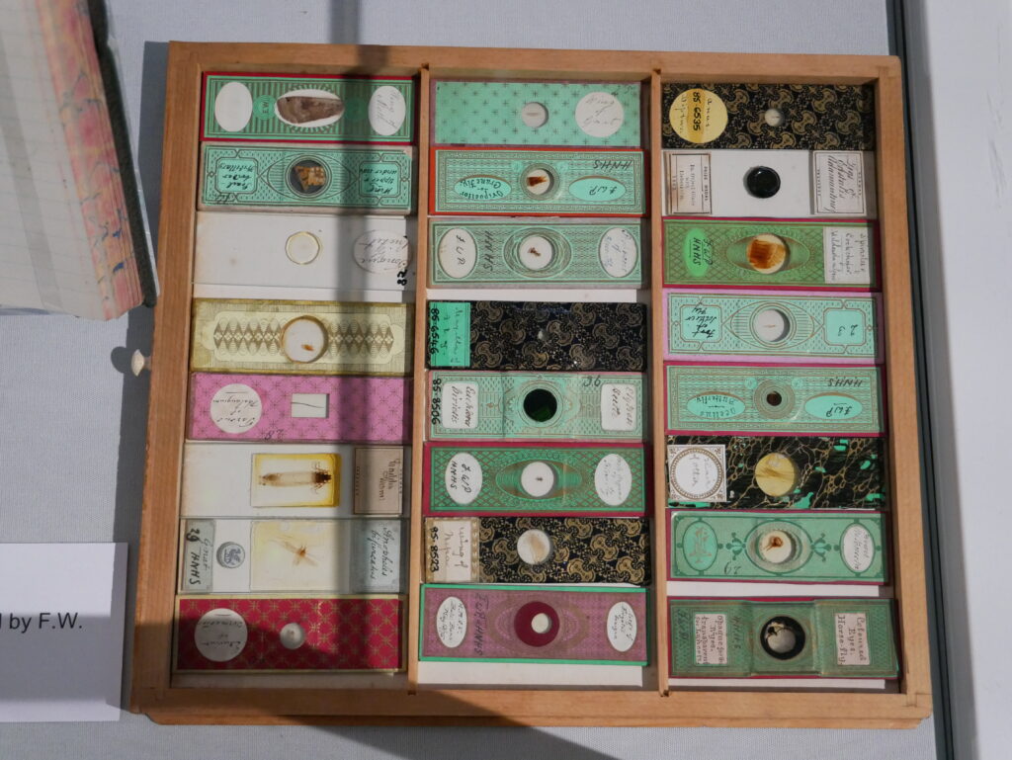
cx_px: 506
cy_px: 380
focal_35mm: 56
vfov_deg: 26.1
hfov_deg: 34.3
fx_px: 1638
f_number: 4.7
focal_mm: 28
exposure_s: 1/60
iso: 2500
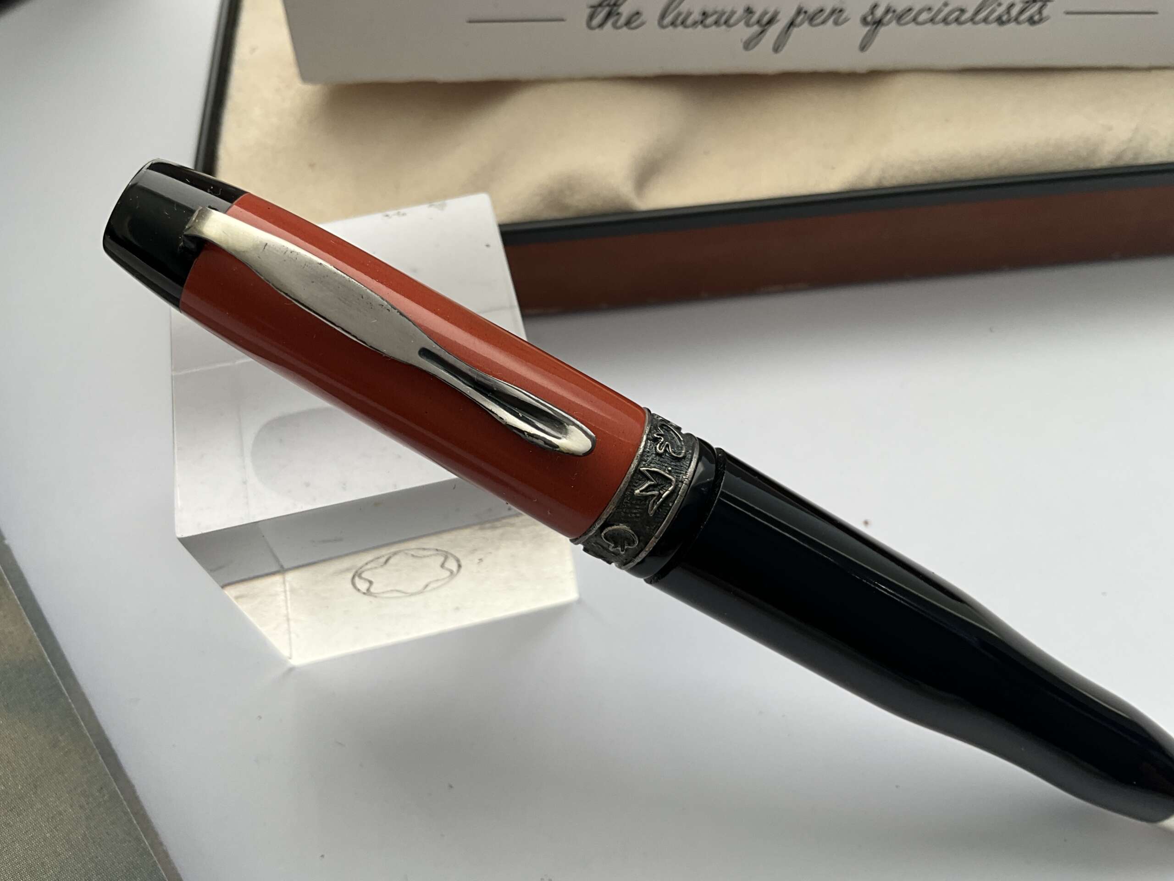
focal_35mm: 29
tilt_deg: -60.0
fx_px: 984
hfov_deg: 61.7
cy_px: 440
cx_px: 587
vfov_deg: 48.2
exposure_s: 1/122
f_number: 1.8
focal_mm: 3
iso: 25
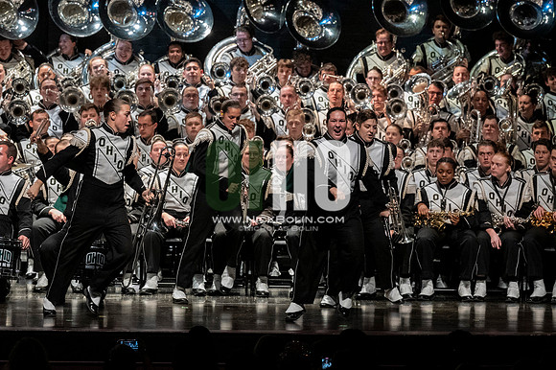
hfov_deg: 9.8
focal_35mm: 210
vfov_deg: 6.5
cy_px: 185
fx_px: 3241
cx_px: 278
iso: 4000
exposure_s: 1/500
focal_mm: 140
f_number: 4
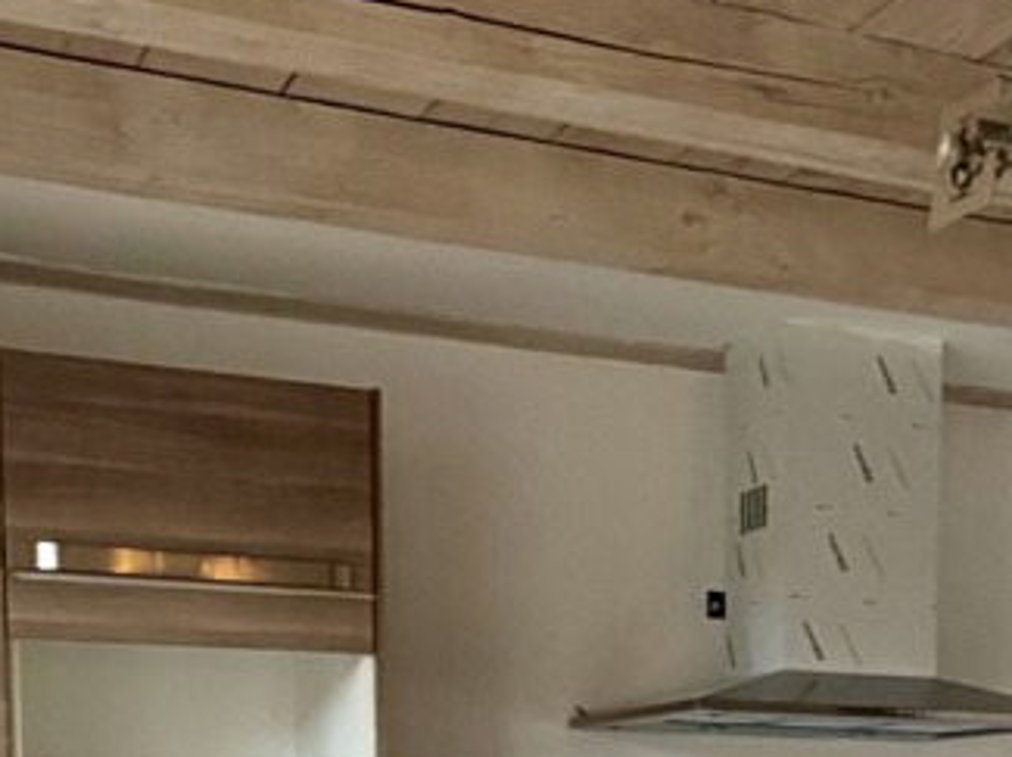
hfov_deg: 27.6
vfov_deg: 19.2
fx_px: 2015
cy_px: 1050
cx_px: 813
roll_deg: -0.4
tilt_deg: -6.4
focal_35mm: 69
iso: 250
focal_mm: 2.22
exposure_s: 1/121
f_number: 2.2
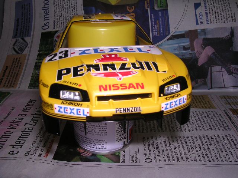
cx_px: 119
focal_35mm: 38
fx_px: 261
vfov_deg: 37.7
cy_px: 89
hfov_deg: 49.0
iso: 100
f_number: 5.6
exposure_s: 1/60.1
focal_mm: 5.8
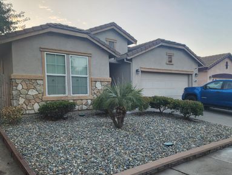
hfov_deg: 59.9
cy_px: 104
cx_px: 122
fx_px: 201
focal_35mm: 30
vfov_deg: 46.6
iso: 64
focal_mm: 6.4
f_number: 1.8
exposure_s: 1/180
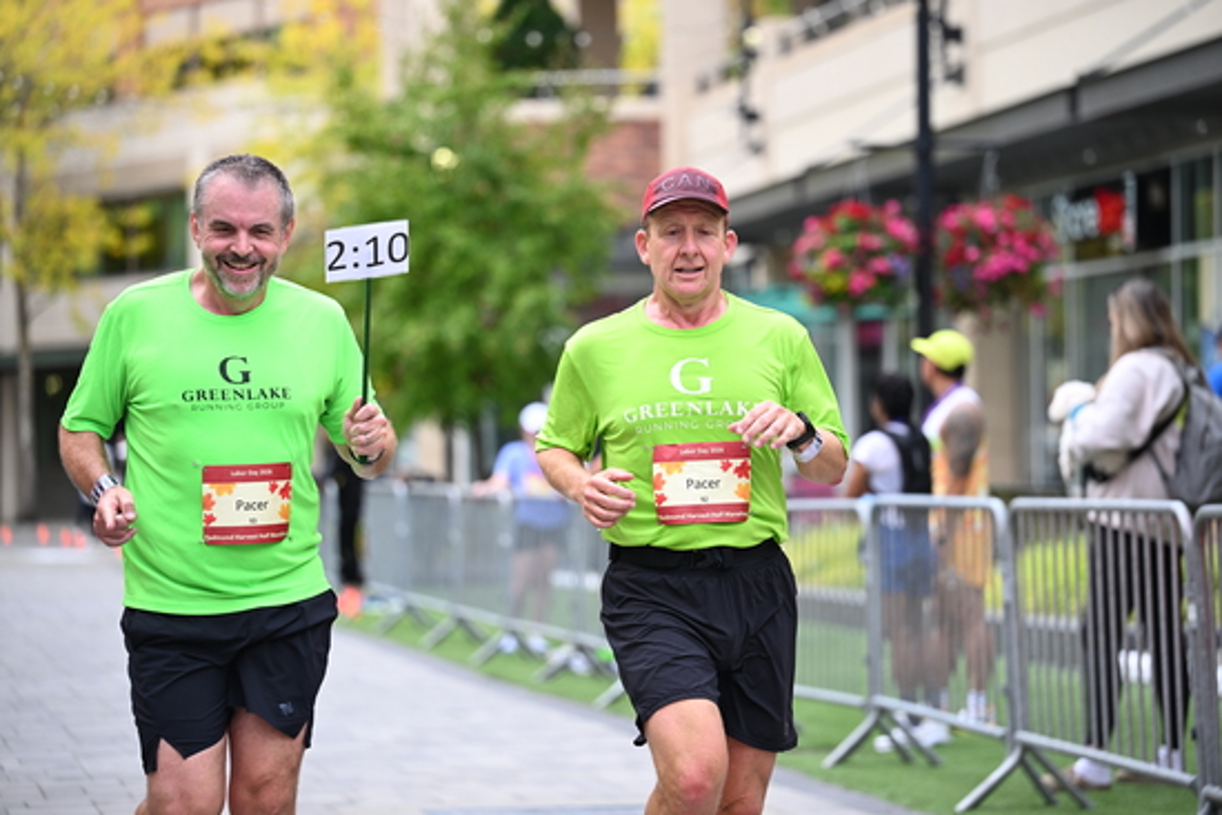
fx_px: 3904
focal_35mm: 115
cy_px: 408
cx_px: 611
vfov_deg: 11.9
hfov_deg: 17.8
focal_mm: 115
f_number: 2.8
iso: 640
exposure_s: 1/2000
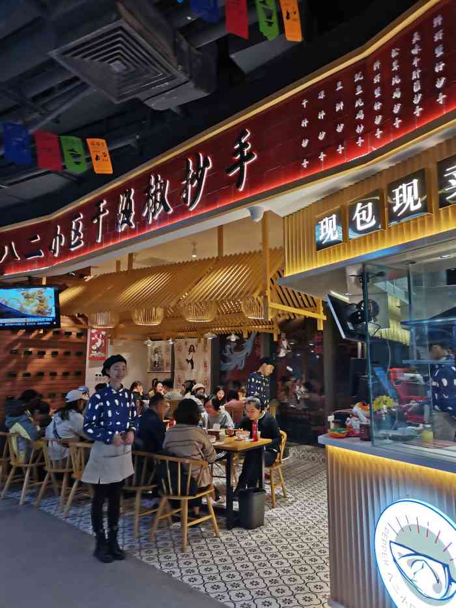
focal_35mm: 26
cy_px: 304
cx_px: 228
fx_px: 457
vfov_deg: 67.3
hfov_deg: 53.1
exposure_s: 1/100
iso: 100
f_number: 1.8
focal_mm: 4.75
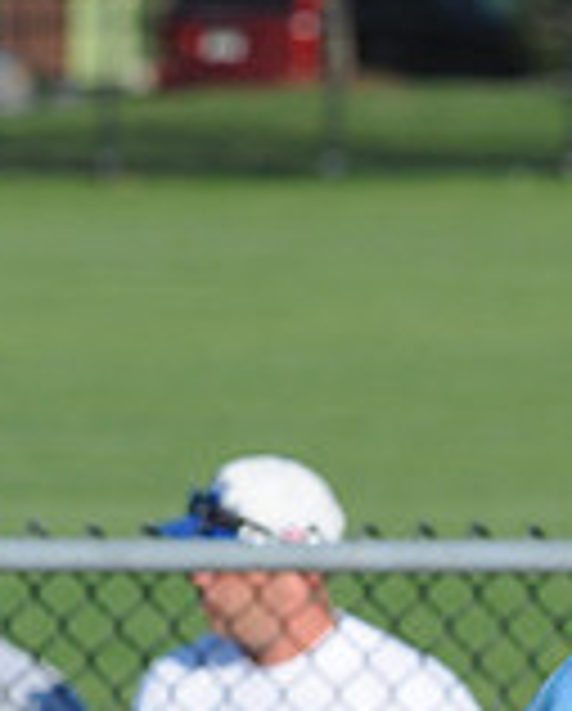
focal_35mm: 1198
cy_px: 950
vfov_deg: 1.6
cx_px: 570
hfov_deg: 1.3
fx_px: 25278
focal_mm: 300
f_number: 11
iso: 200
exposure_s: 1/320
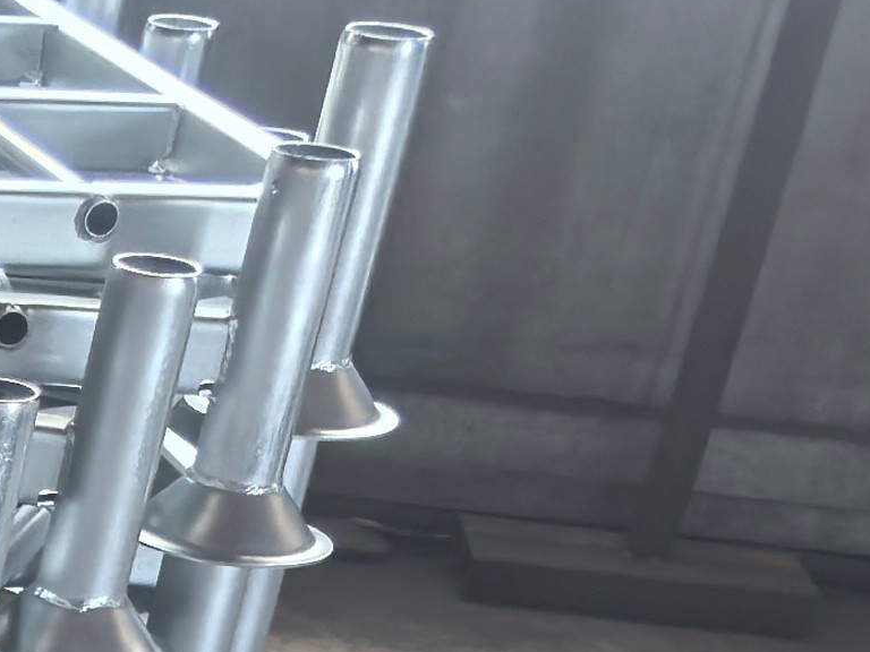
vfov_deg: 9.2
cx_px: -1040
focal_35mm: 144
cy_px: 1582
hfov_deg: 11.8
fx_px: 3619
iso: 64
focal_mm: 5.75
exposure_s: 1/100
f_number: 2
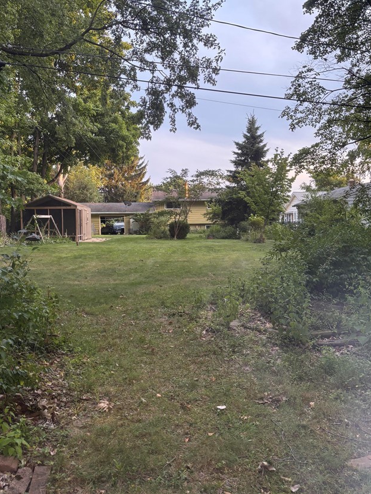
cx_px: 177
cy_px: 228
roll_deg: -0.1
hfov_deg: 44.1
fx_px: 457
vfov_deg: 56.8
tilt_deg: -1.6
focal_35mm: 32
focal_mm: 5.96
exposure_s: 1/121
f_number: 1.6
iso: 125
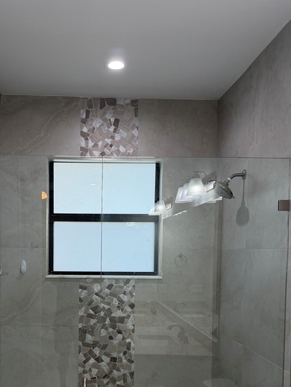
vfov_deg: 49.0
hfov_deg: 38.1
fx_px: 415
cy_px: 269
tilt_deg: -2.6
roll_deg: -1.6
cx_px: 92
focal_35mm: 37
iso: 125
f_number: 1.78
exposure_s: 1/143
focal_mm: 6.76
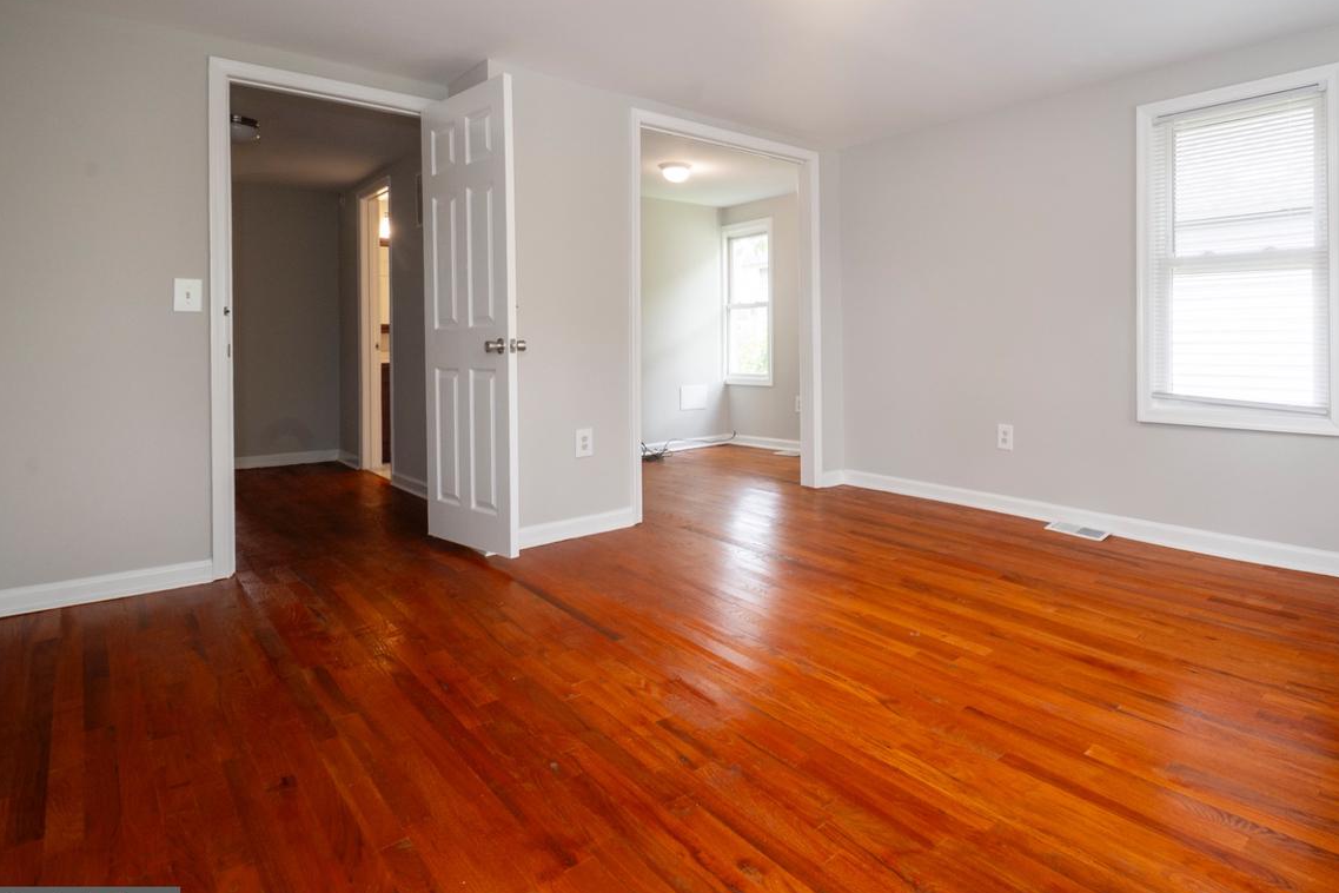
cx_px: 844
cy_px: 382
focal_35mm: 19
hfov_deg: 85.1
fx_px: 707
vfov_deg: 64.2
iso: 250
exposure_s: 1/4
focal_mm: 10
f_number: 10
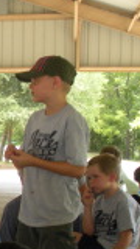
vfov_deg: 19.1
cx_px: -92
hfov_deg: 10.3
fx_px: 739
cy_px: 159
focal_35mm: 112
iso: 83
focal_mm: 6.3
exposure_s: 1/58.1
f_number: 3.5
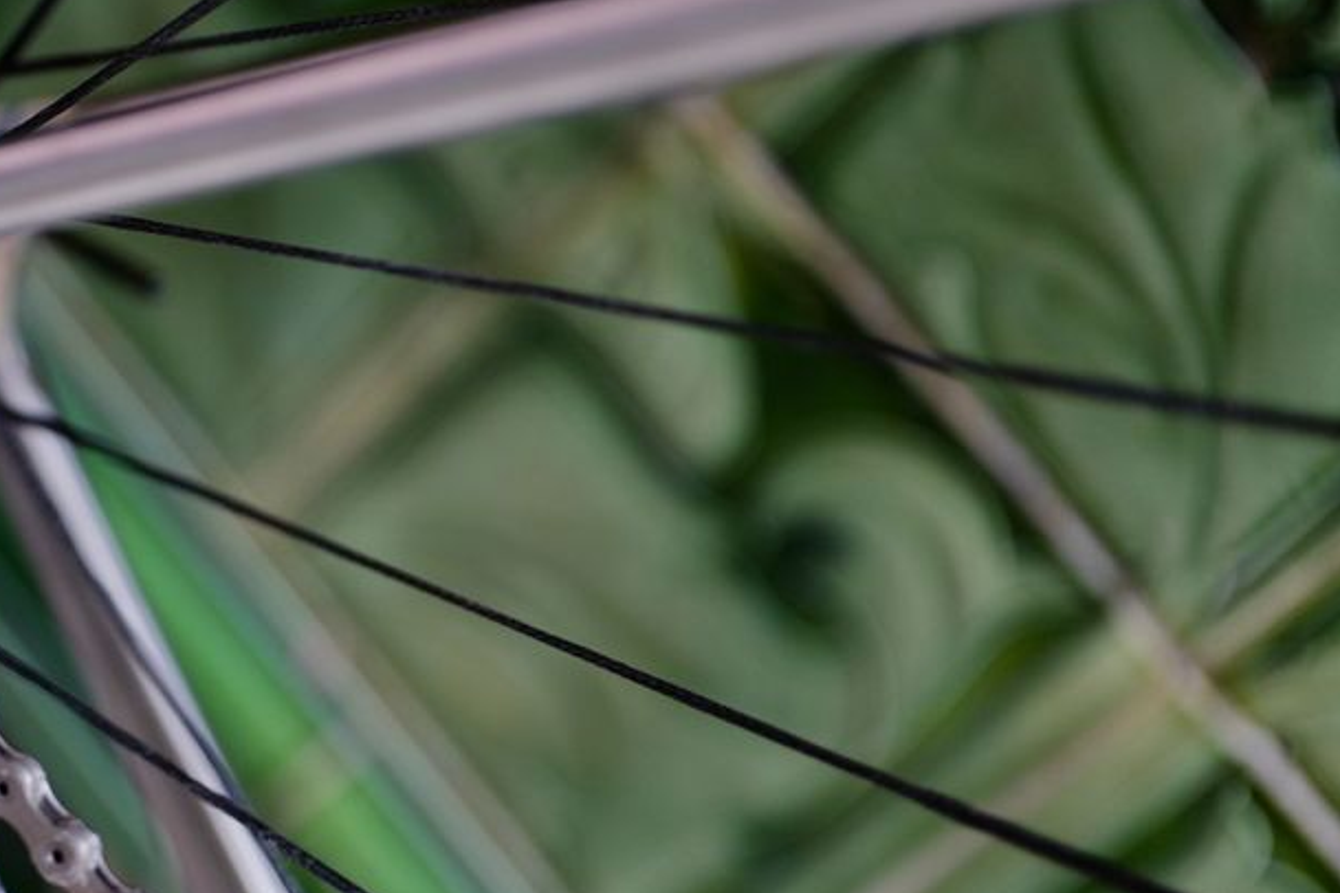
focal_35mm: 105
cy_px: 470
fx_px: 3908
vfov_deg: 13.0
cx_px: -66
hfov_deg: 18.8
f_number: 1.4
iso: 500
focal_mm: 50
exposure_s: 1/125
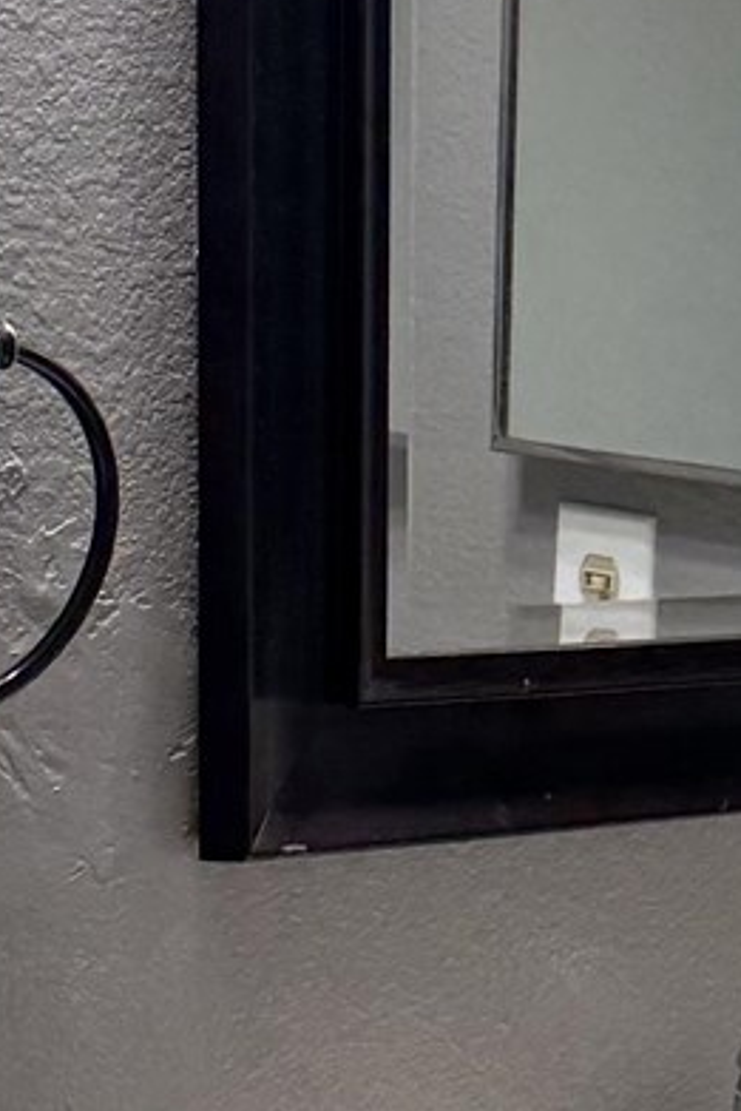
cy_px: 1139
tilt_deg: -11.0
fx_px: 4534
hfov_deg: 9.0
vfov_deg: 13.7
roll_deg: -3.7
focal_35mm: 147
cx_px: 1278
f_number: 1.78
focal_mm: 6.76
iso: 160
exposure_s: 1/120
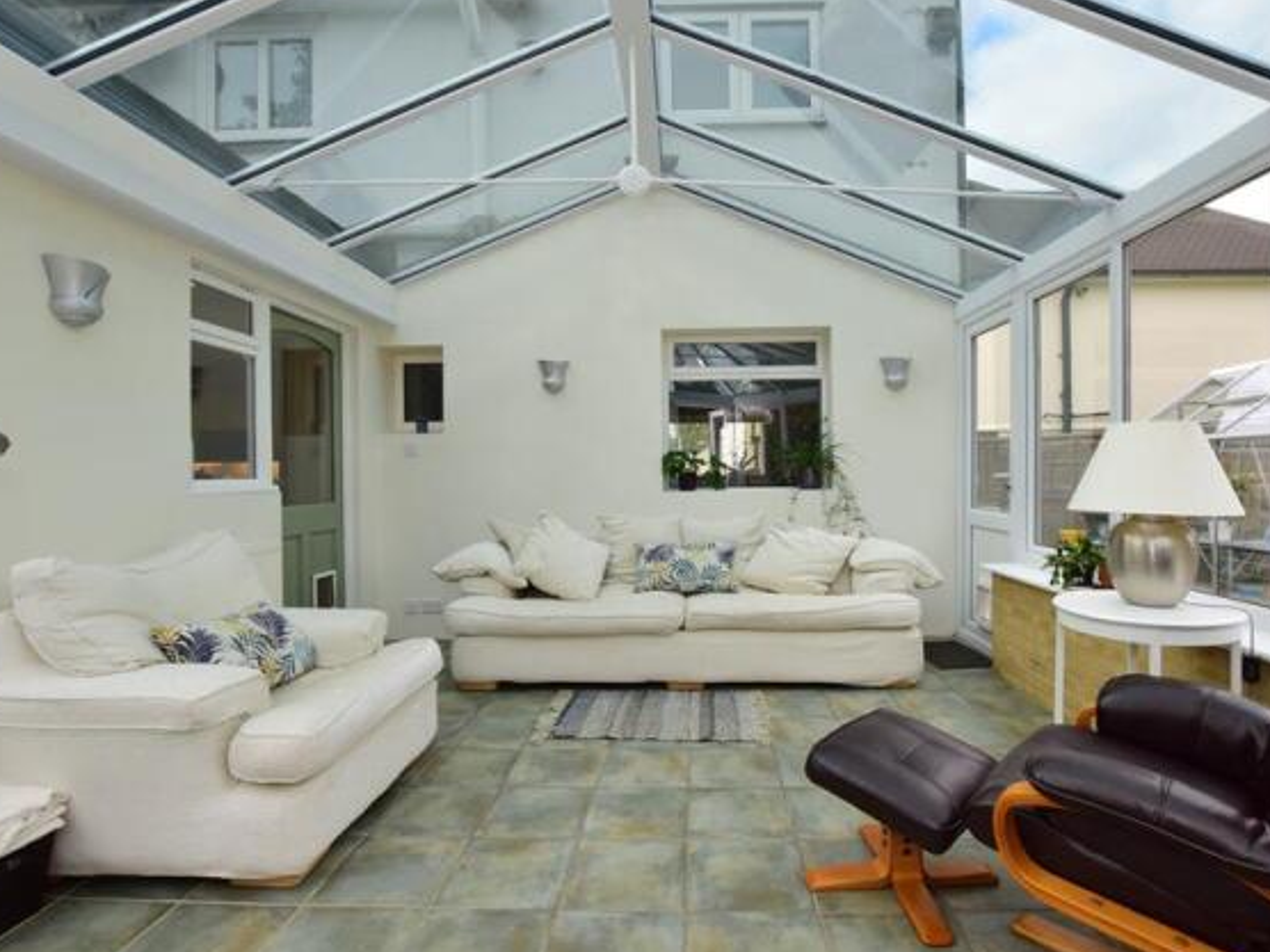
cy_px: 476
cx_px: 678
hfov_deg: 90.9
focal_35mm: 17
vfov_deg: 74.7
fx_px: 624
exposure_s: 1/60
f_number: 18
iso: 500
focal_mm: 10
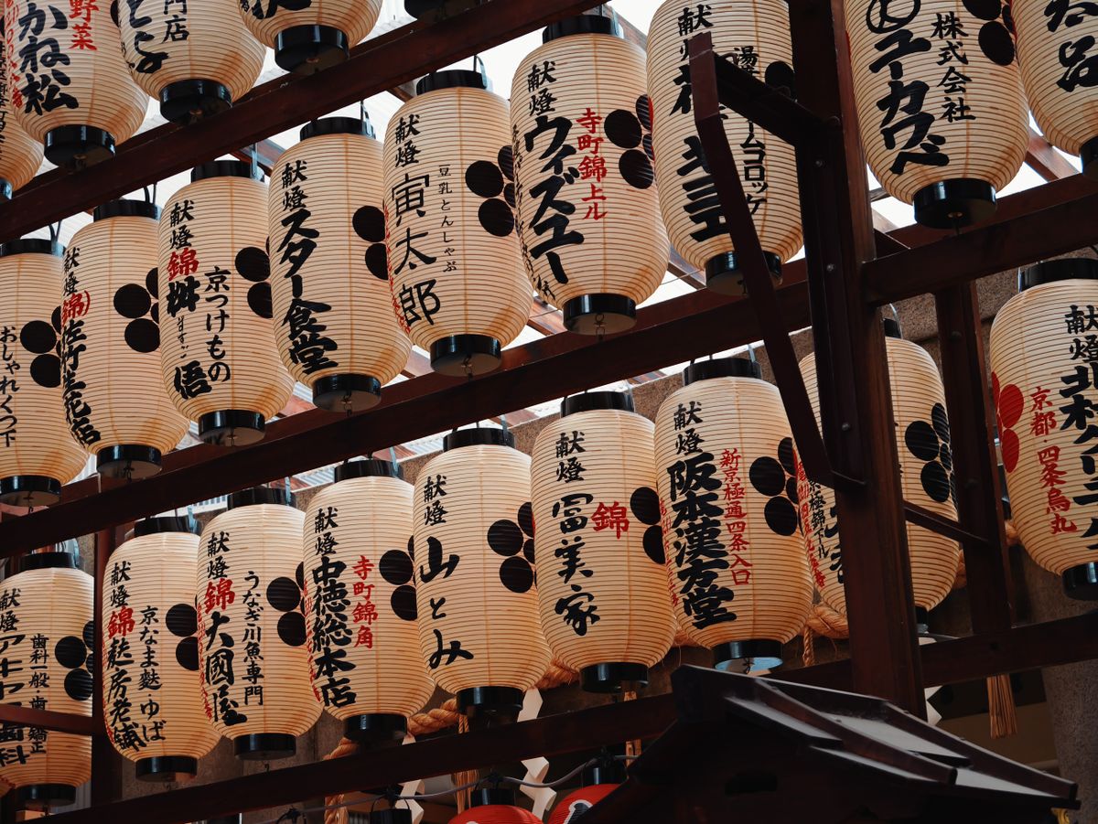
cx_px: 549
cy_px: 412
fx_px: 2380
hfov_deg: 26.0
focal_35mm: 75
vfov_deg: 19.7
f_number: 2.8
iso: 100
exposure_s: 1/160
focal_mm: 34
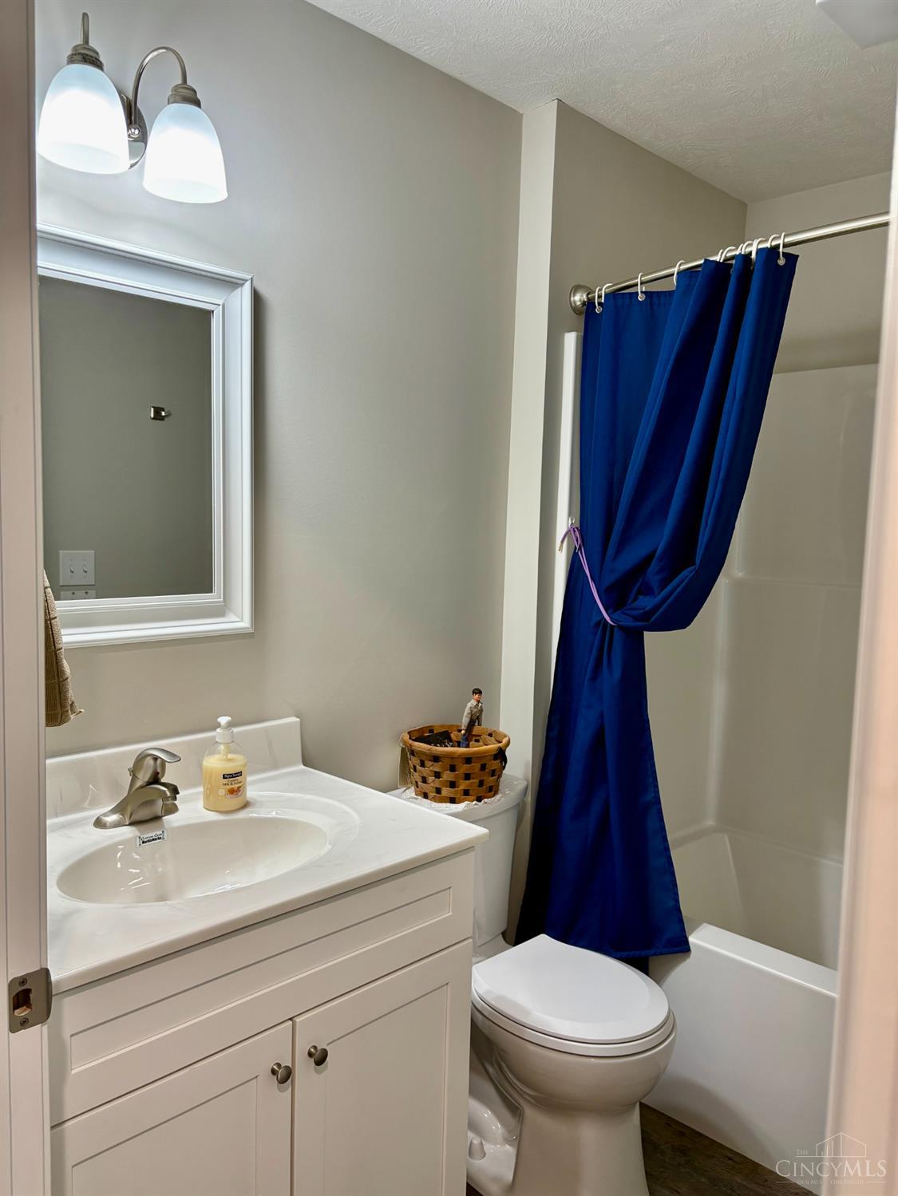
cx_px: 449
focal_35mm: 26
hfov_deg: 53.1
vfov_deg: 67.3
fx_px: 899
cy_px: 598
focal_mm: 5.96
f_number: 1.6
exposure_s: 1/60
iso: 80
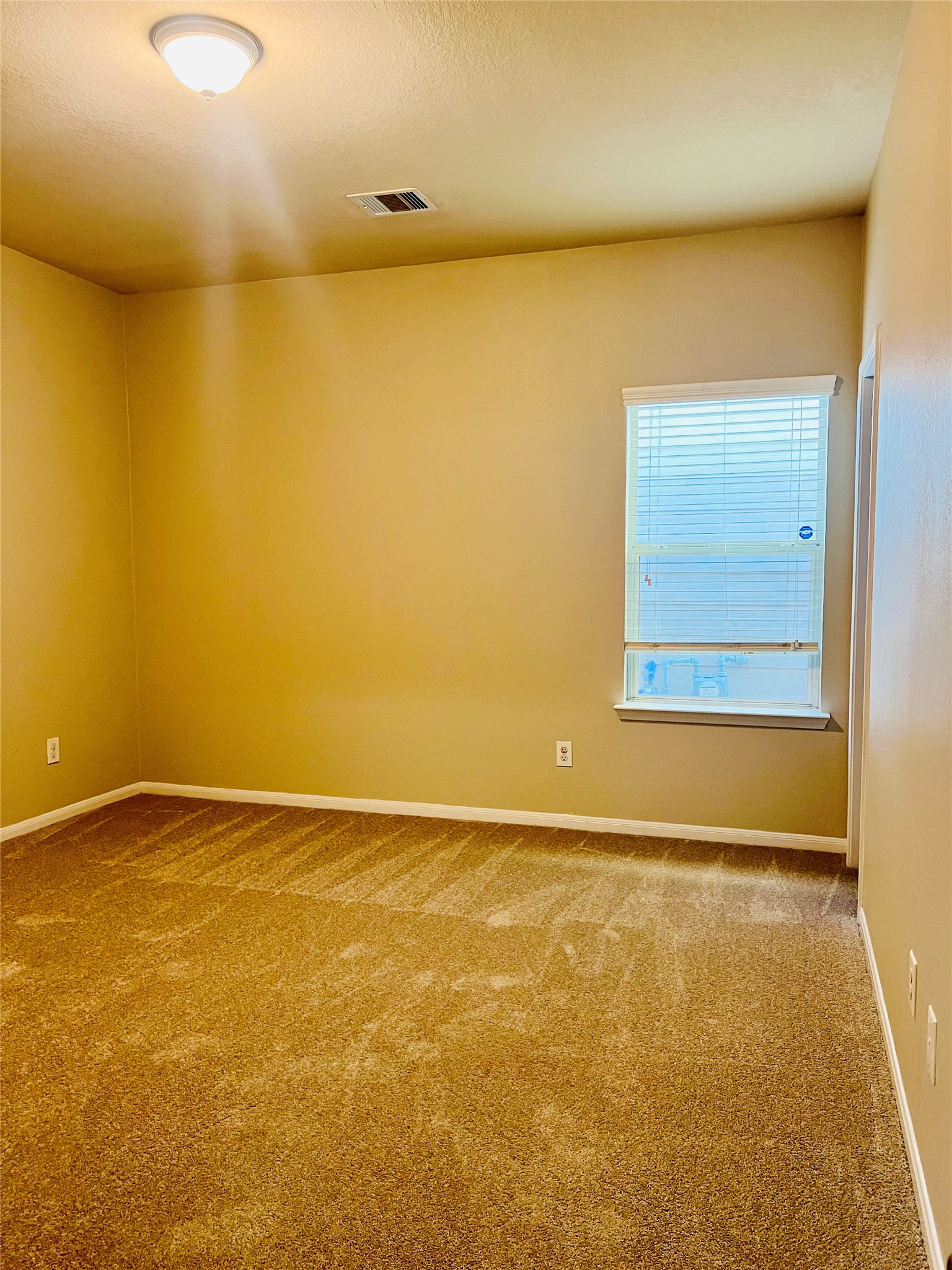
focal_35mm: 26
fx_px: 953
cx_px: 476
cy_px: 635
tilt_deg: -5.1
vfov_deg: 67.3
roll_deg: -0.5
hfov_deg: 53.1
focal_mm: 5.7
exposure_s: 1/60
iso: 125
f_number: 1.5
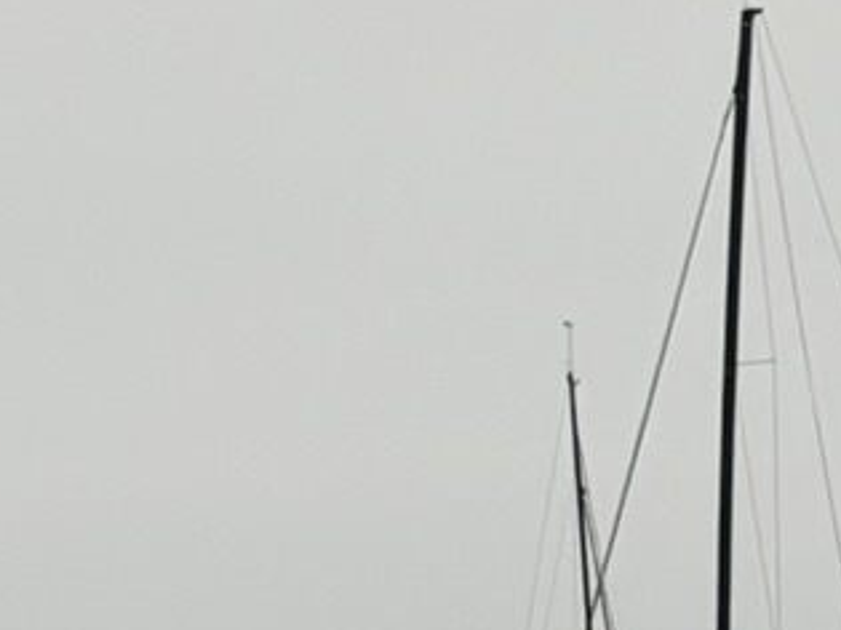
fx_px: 7577
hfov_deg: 6.3
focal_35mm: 312
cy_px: 1012
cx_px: 897
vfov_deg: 4.7
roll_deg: +2.4
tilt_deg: -0.8
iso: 80
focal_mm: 6.76
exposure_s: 1/16129
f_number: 1.78
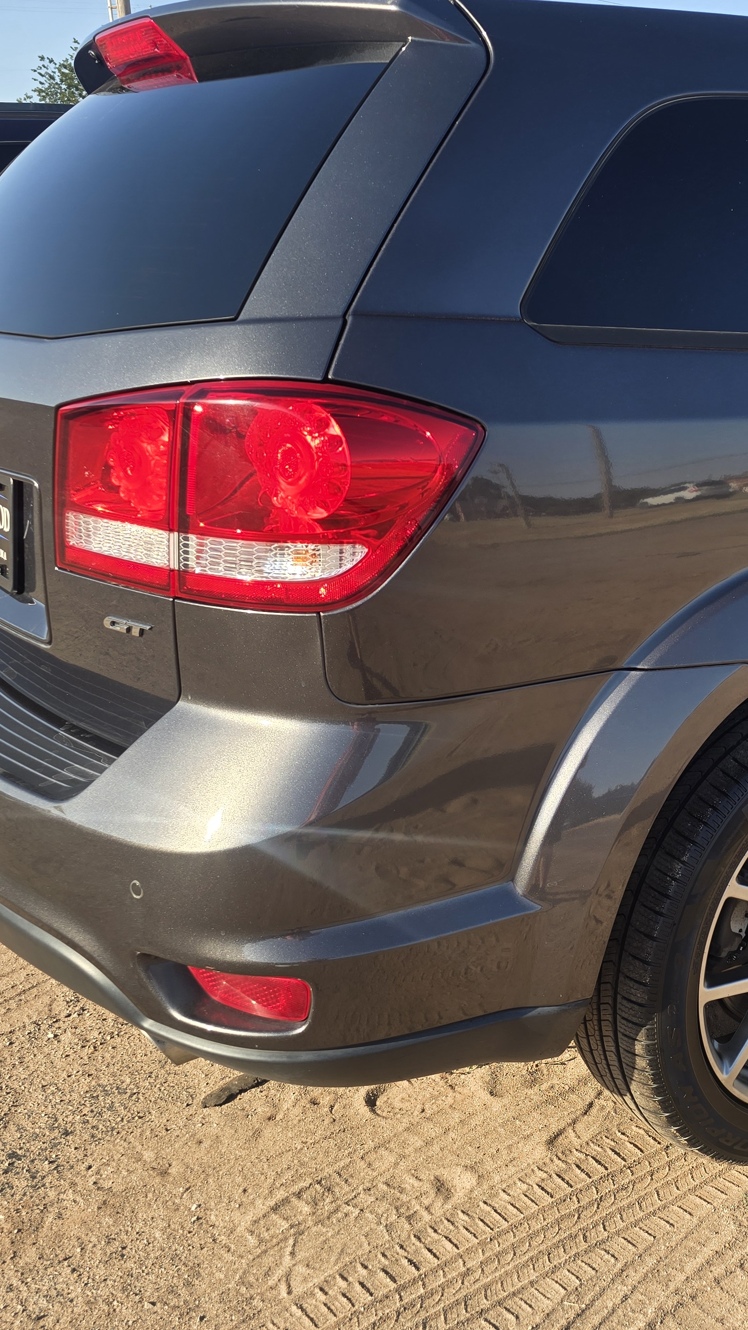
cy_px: 640
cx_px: 725
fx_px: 1269
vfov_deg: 55.3
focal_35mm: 36
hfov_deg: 30.8
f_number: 1.7
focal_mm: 6.3
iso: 12
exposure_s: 1/309
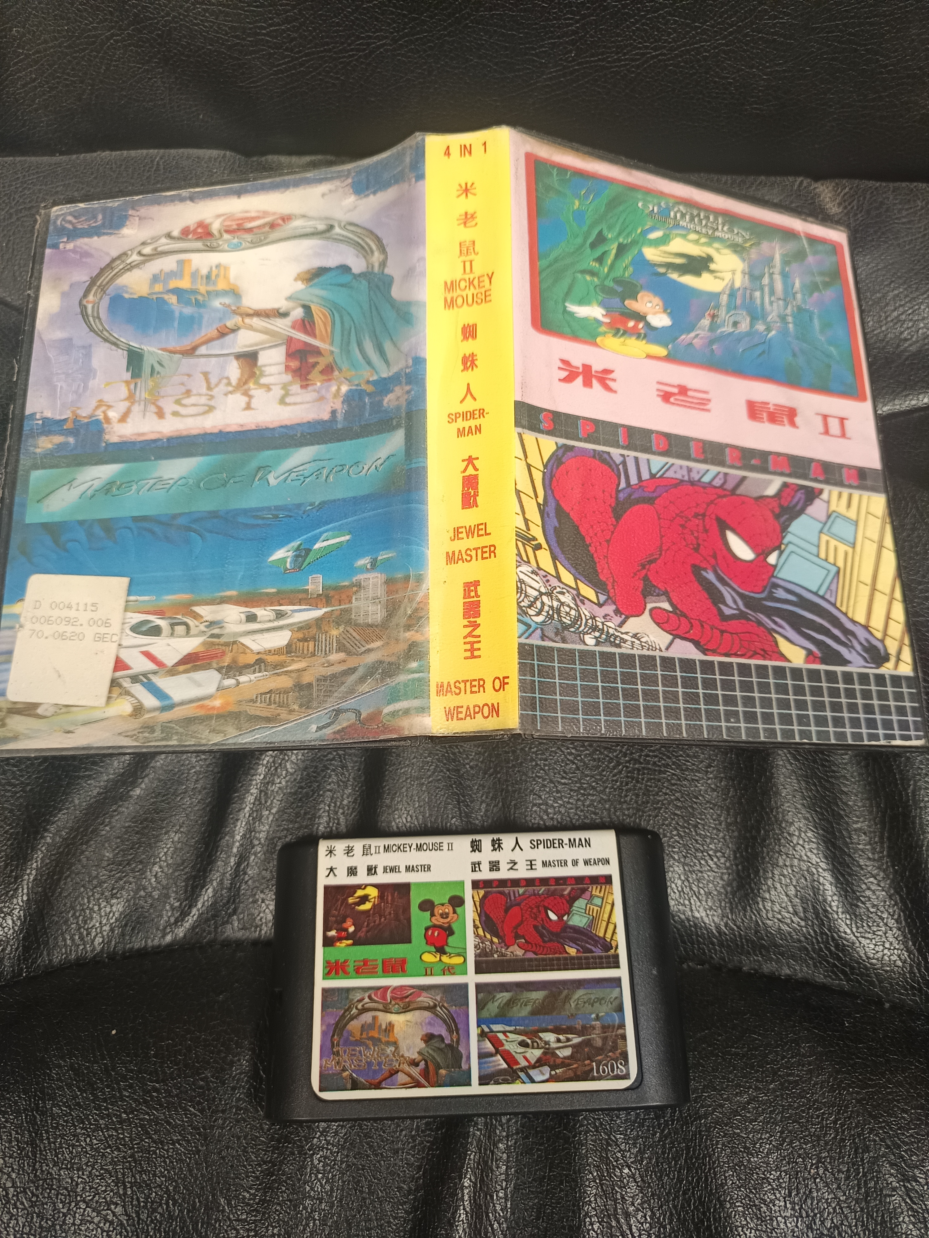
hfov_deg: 56.8
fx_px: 859
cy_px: 619
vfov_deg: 71.6
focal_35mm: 24
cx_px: 464
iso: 486
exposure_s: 1/50
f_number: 1.7
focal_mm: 5.31
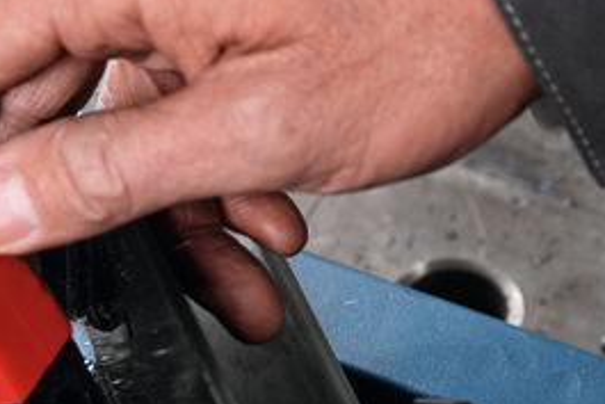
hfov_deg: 11.6
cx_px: -43
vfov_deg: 7.8
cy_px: 476
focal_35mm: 175
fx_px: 2942
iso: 640
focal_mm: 58
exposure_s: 1/100
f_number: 5.6
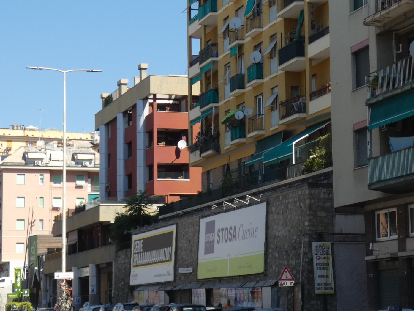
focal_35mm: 101
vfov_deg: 14.6
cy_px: 139
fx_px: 1208
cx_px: 207
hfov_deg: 19.4
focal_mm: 9.9
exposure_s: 1/500
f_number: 4
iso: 80
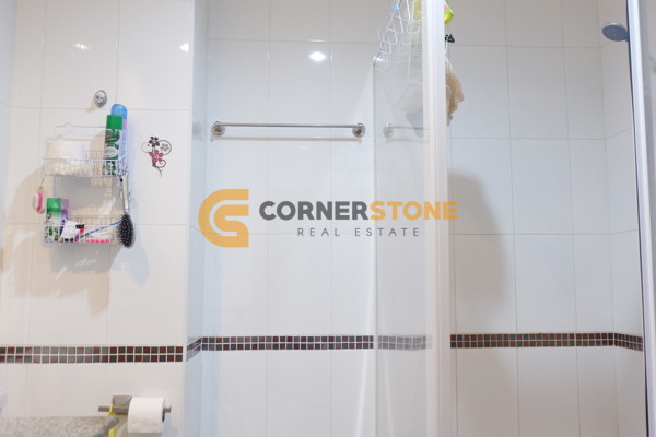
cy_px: 218
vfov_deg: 40.0
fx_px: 601
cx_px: 328
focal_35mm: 33
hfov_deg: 57.2
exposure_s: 1/70
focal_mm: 22.2
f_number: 4
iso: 1600
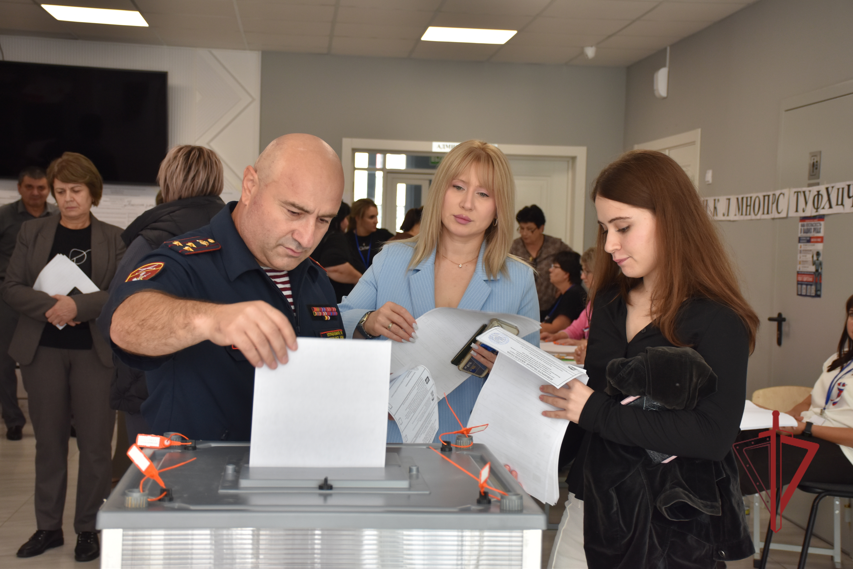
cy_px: 284
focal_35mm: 57
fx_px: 1351
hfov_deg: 35.0
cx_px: 426
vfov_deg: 23.8
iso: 400
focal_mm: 38
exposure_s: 1/125
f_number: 5.6
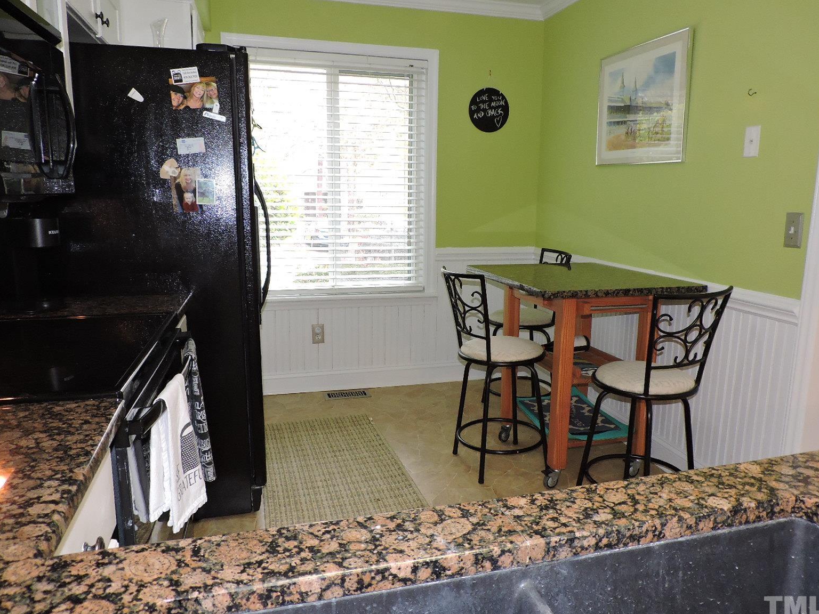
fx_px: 591
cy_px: 302
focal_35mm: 25
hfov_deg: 69.4
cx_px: 425
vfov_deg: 54.9
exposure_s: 1/40
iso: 360
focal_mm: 4.3
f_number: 3
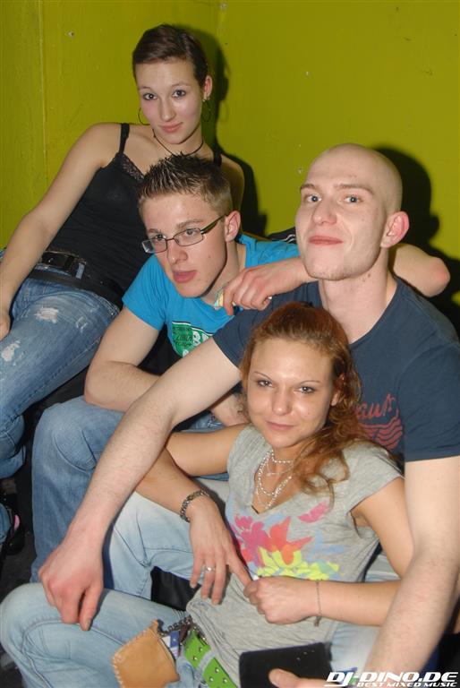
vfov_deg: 53.1
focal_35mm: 36
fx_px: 688
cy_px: 344
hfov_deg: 37.0
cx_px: 230
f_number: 5.6
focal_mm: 24
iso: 200
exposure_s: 1/5
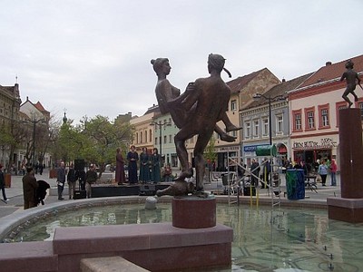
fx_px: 357
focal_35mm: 34
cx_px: 182
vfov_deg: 41.8
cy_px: 136
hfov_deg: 54.0
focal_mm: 5.6
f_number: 5.6
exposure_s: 1/180
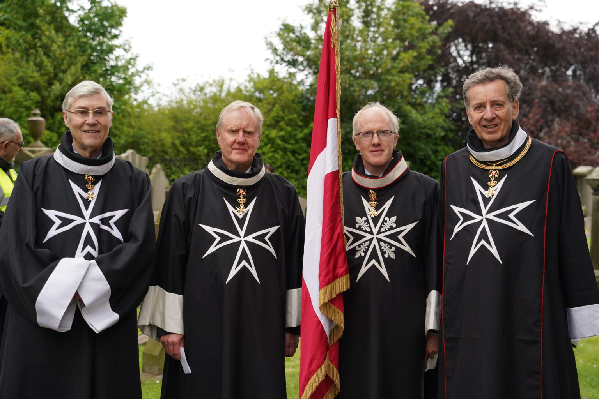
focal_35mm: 80
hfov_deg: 25.4
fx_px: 1331
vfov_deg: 17.1
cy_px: 200
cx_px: 300
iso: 100
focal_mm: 80
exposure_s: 1/100
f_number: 5.6
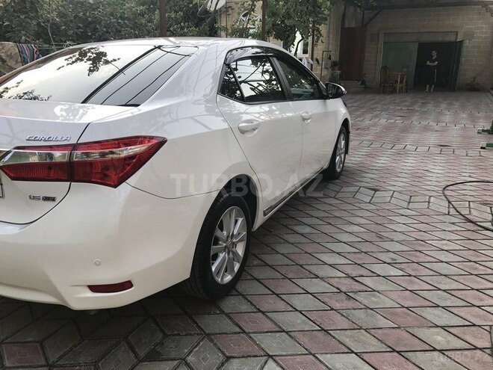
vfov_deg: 49.7
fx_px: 399
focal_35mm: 28
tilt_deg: -15.9
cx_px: 246
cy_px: 185
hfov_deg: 63.4
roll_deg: -0.7
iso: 20
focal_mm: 3.99
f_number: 1.8
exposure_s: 1/229
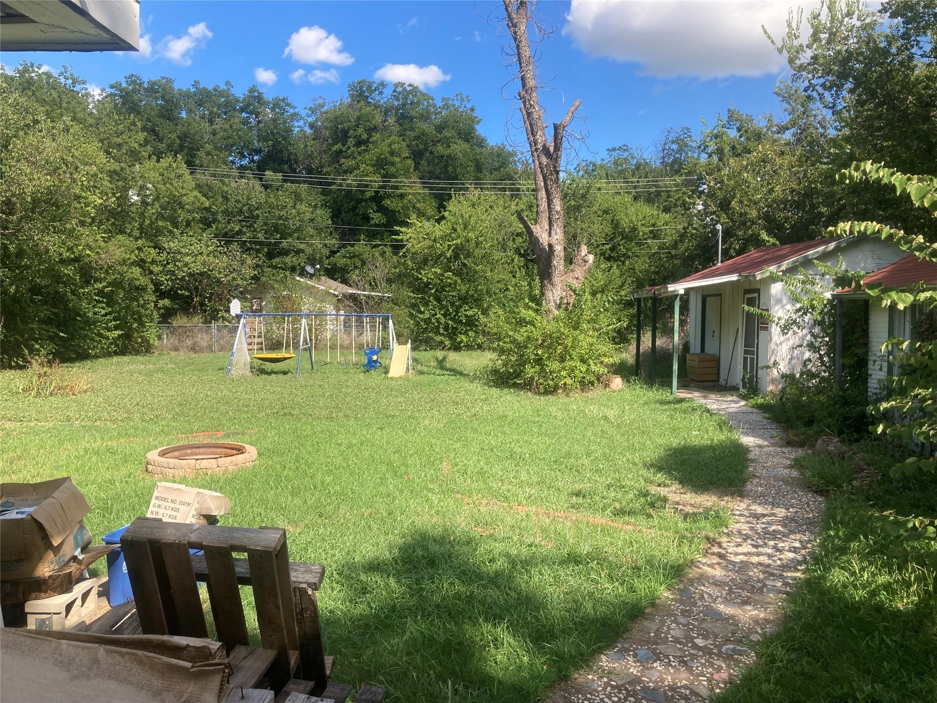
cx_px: 468
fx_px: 758
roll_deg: -0.4
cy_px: 352
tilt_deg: -2.2
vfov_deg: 49.7
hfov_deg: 63.4
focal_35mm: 28
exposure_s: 1/952
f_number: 1.8
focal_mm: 3.99
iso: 20
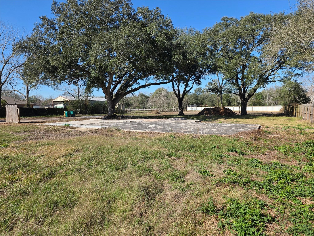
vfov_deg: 58.9
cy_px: 118
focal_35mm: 23
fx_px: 209
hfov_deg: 73.9
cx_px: 157
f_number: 1.7
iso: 80
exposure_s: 1/4434
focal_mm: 6.25
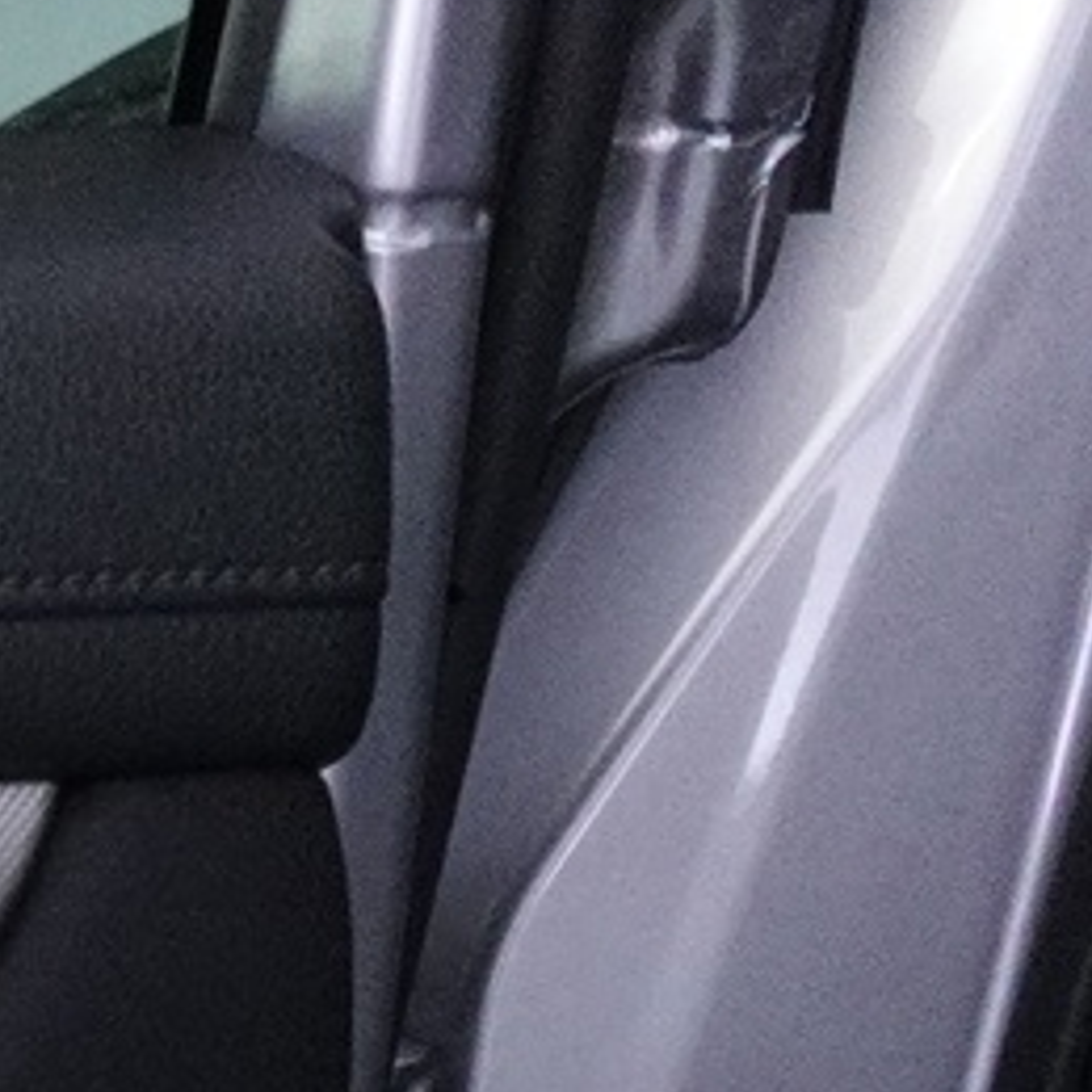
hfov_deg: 11.1
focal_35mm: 106
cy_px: 1999
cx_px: -2117
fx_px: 3783
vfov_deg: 14.4
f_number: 2
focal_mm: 7.6
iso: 1600
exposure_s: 1/80
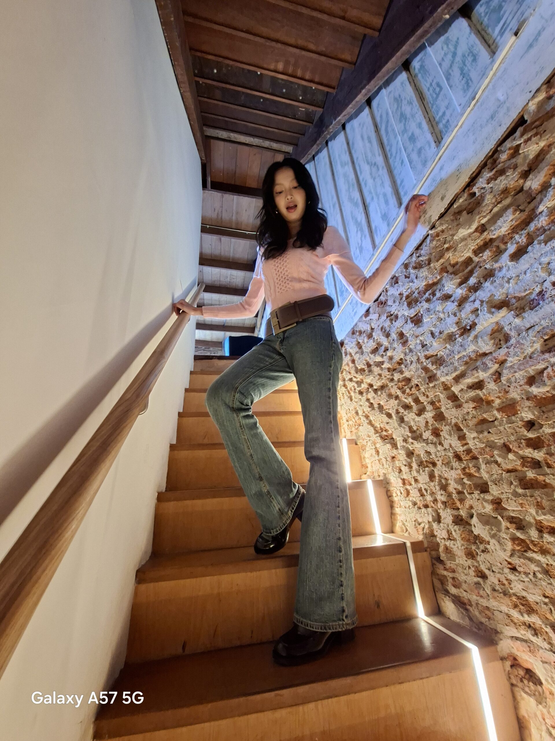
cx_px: 278
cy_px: 370
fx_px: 278
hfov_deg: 89.9
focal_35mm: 13
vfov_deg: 106.2
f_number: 2.2
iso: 250
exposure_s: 1/25
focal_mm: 1.74
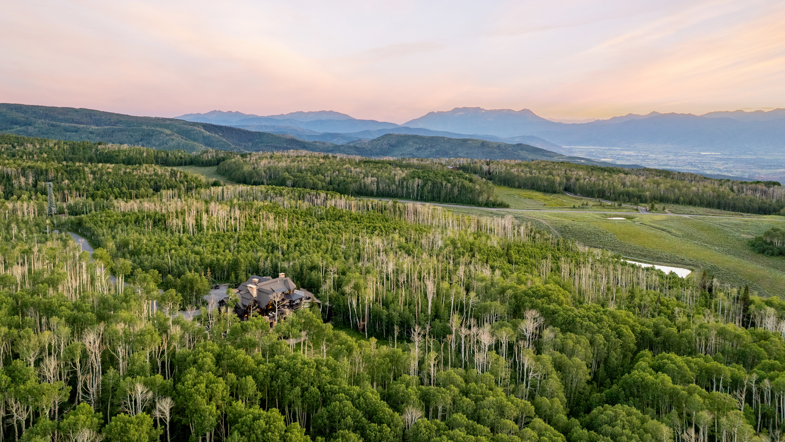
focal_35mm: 25
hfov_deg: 74.0
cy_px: 190
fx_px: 520
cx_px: 367
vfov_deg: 45.9
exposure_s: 1/90
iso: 100
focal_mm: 8.38
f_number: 2.8
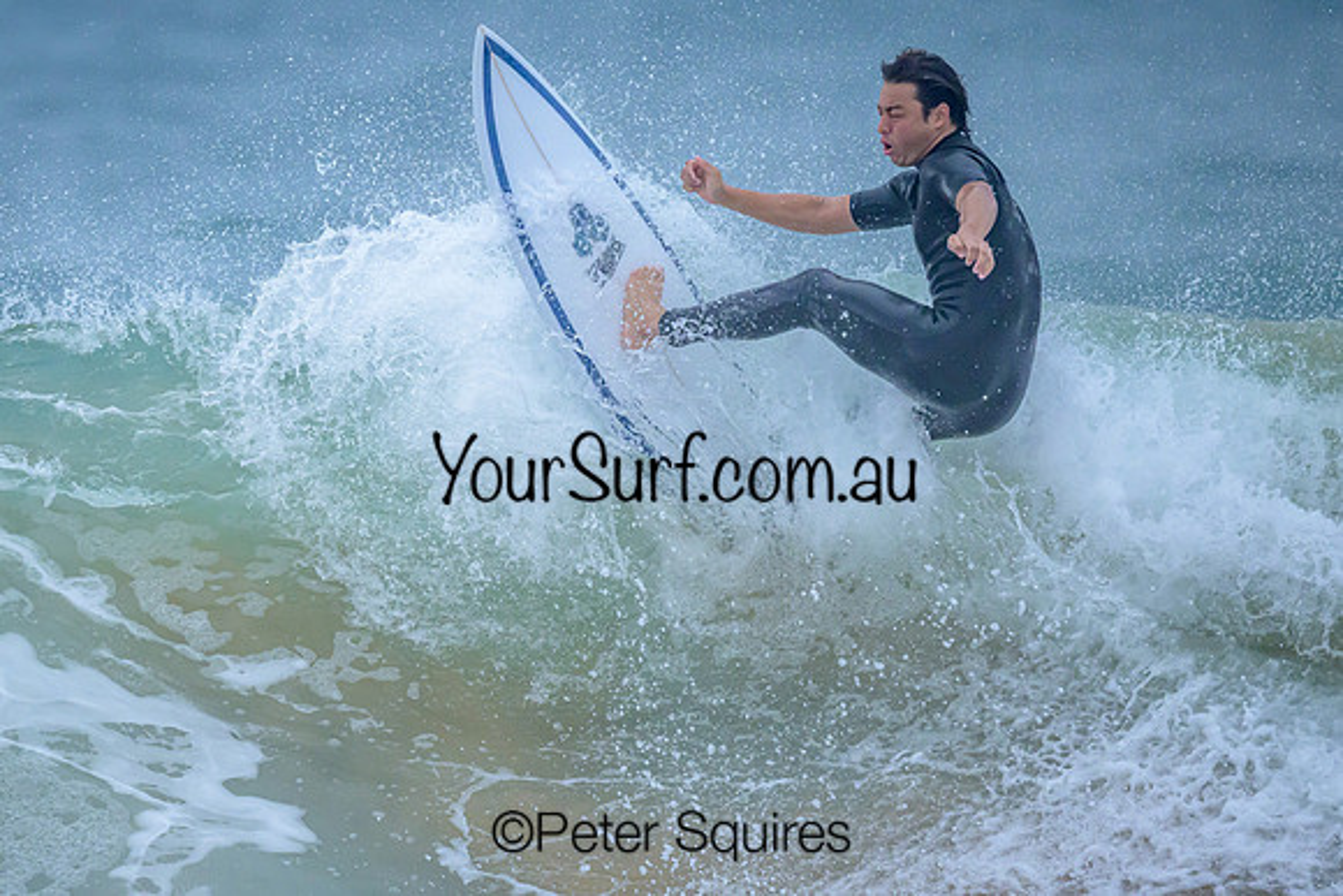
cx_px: 557
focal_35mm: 1098
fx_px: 40964
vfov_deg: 1.3
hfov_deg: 1.9
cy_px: 421
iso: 2000
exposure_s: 1/3200
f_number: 6.3
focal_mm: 800
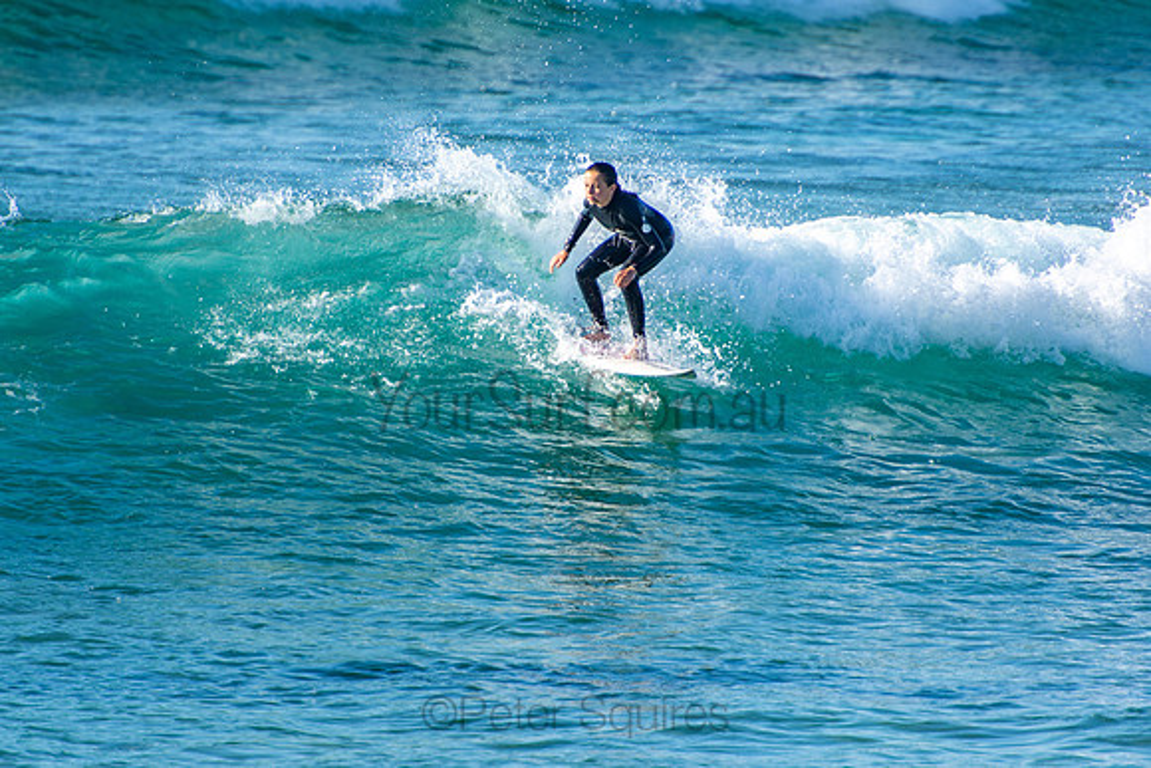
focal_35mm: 600
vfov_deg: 2.3
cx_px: 576
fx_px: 19187
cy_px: 384
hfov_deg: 3.4
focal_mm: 400
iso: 125
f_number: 5.6
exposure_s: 1/400
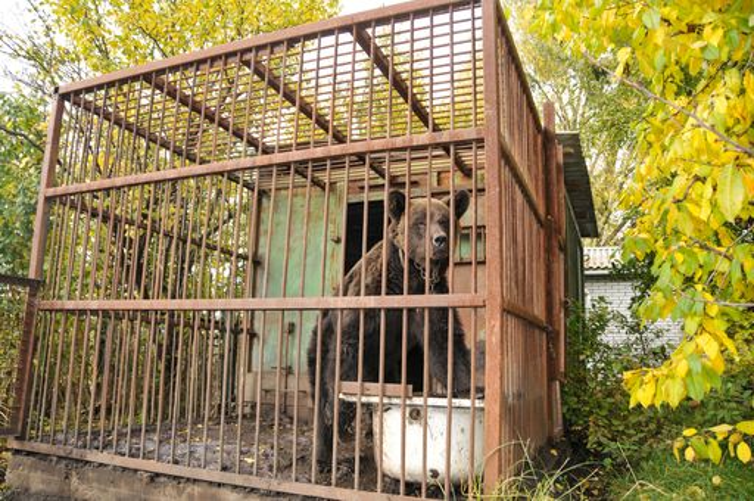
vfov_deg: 47.8
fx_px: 565
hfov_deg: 67.4
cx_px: 377
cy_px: 250
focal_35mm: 27
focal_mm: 18
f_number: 3.5
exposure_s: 1/200
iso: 200
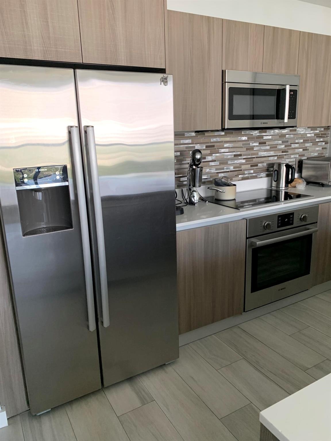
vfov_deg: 67.3
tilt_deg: -13.9
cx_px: 166
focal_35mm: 26
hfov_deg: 53.1
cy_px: 220
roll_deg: +1.0
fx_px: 331
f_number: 1.8
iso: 125
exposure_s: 1/60
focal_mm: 4.25
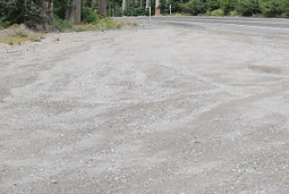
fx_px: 659
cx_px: 216
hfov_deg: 24.5
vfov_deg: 16.4
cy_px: 4
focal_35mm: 82
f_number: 4
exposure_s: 1/3200
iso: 1600
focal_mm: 24
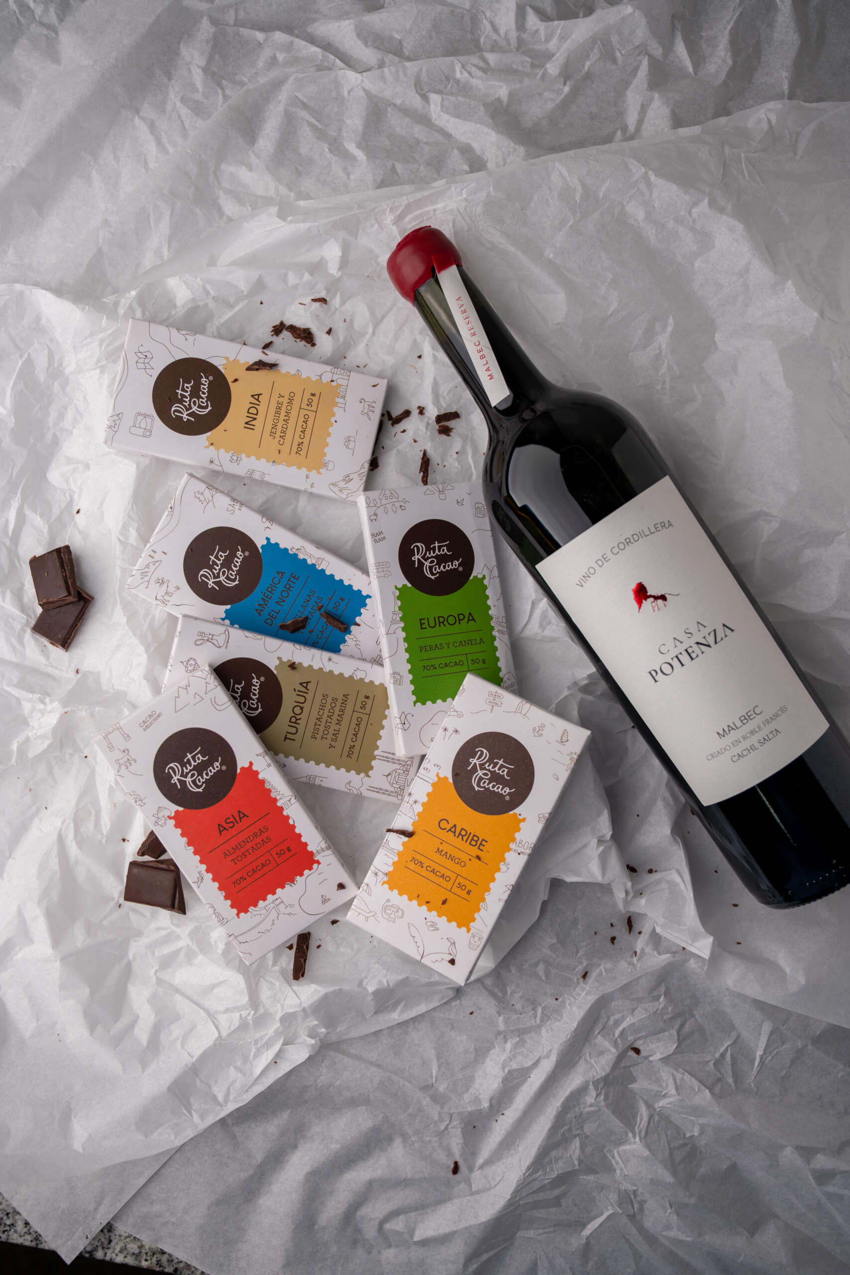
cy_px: 638
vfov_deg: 57.2
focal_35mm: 33
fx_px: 1169
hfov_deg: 40.0
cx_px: 425
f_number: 4
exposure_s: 1/320
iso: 125
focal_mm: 33
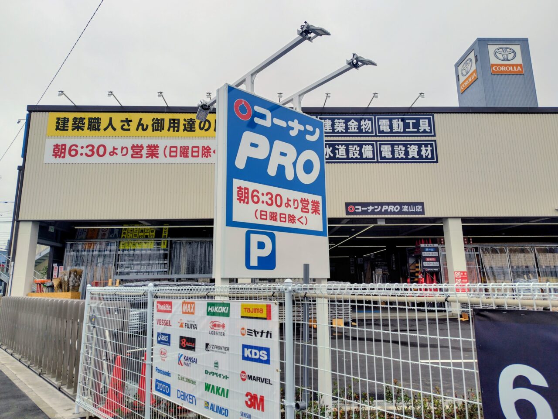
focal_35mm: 23
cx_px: 279
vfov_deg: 58.9
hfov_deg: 73.9
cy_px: 210
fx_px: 371
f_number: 1.9
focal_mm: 5.6
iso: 50
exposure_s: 1/2360
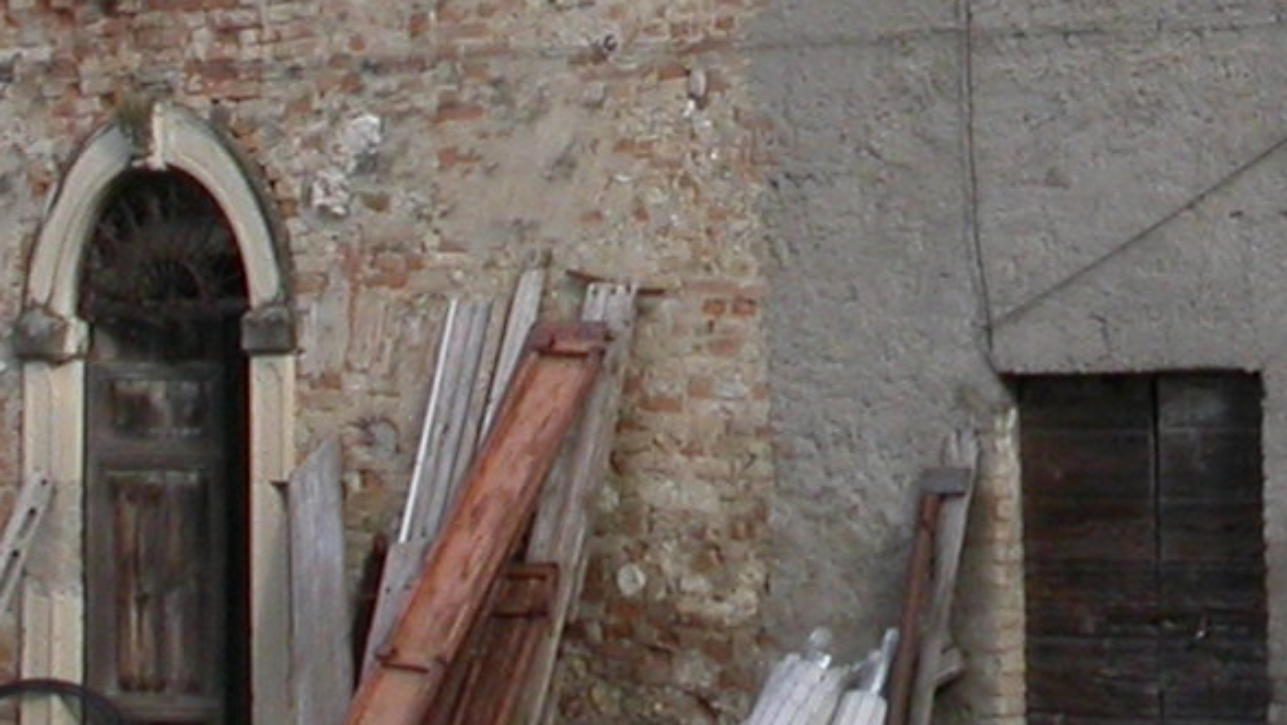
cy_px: -504
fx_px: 5461
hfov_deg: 13.2
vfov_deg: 7.4
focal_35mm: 160
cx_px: 1357
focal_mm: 7.85
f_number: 6.7
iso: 100
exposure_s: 1/251
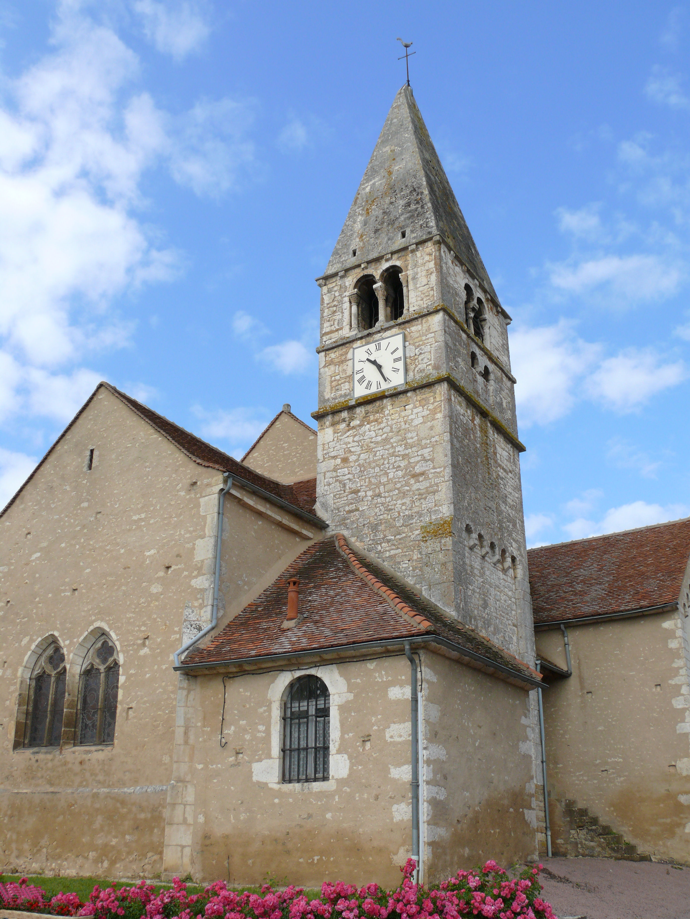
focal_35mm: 35
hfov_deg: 40.7
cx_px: 345
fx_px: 930
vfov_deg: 52.6
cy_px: 460
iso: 100
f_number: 5.6
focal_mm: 7.4
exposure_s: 1/320
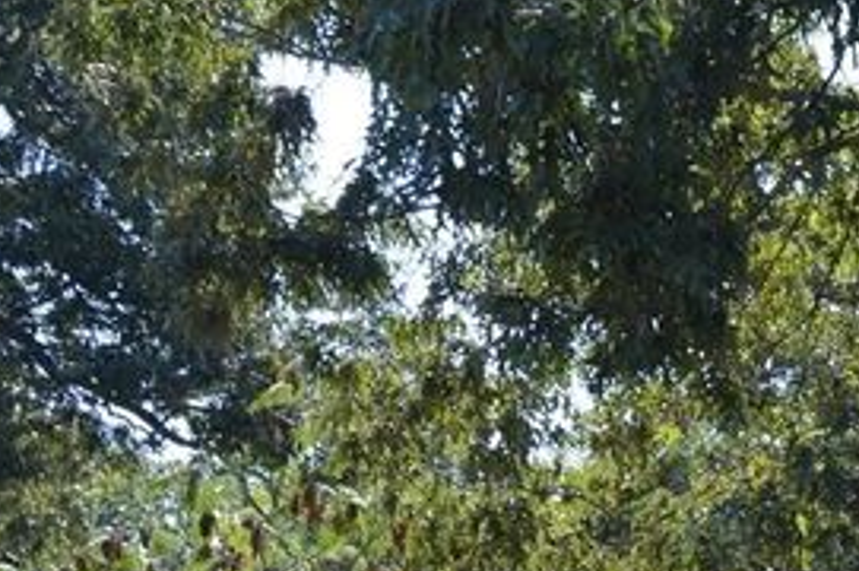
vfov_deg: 12.6
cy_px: 887
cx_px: 1420
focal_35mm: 102
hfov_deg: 17.3
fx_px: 2431
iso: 100
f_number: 5.6
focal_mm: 18
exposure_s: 1/125
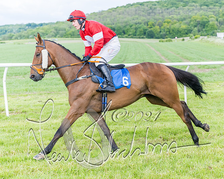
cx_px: 138
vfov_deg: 15.9
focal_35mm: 97
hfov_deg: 19.8
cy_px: 84
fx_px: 641
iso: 400
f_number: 4
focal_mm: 70
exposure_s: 1/2000
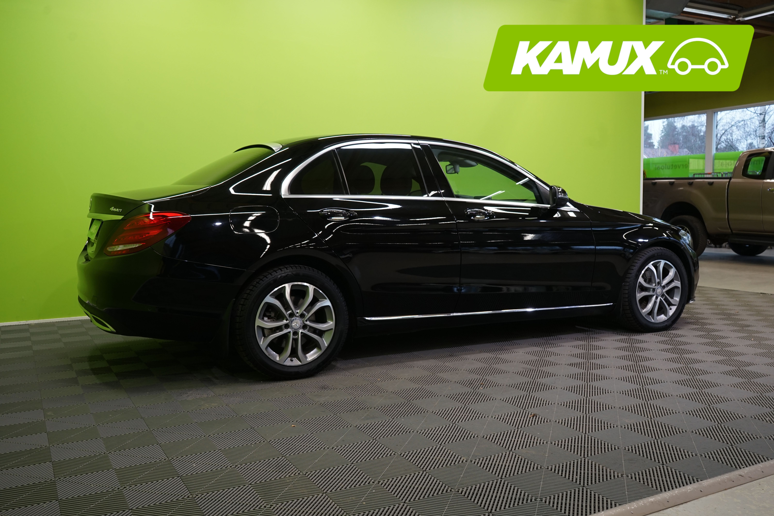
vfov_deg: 42.3
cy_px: 258
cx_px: 387
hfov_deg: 60.3
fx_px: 666
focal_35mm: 31
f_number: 6.3
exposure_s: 1/30
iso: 640
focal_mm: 31
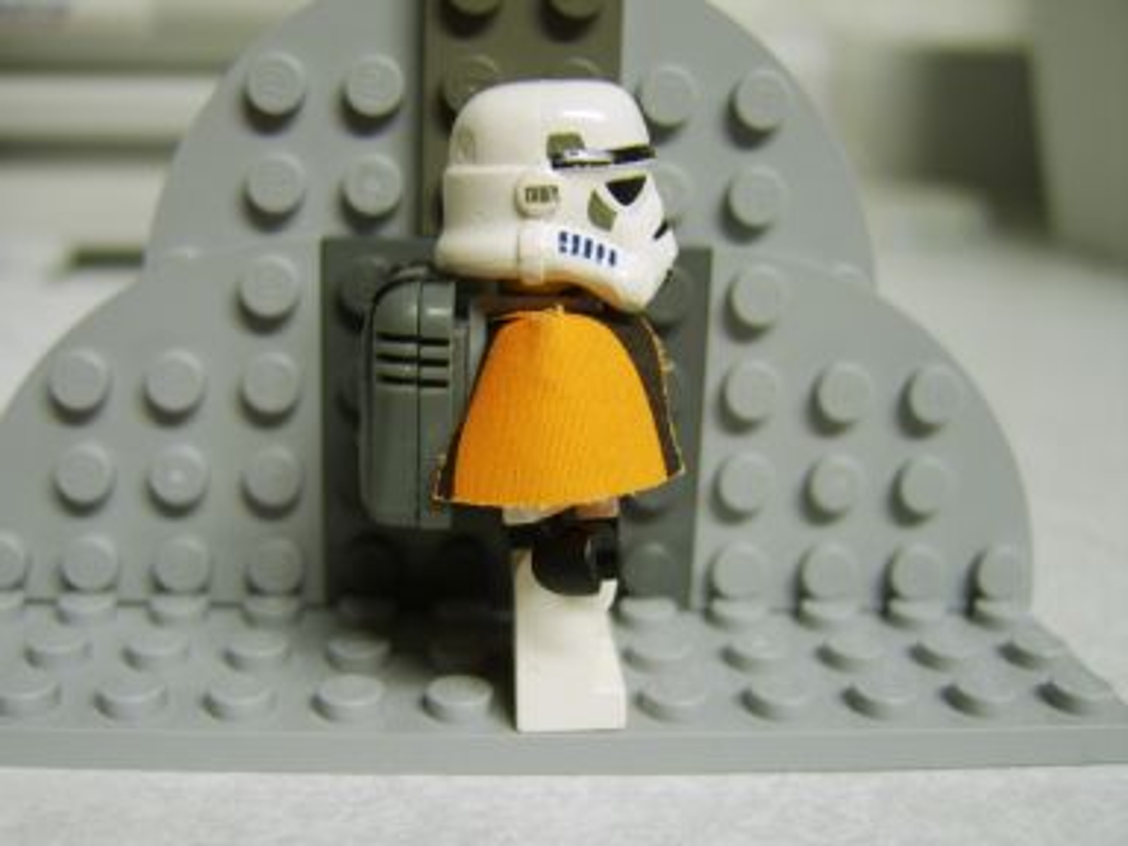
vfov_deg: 45.4
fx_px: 1010
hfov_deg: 58.4
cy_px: 423
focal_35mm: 31
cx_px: 564
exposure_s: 1/8
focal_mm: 8.13
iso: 71
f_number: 2.7
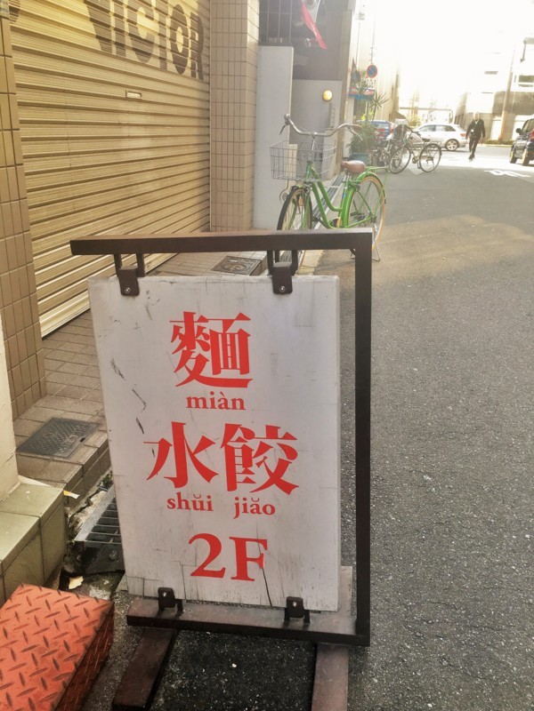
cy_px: 356
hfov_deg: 48.2
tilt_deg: -19.5
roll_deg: -2.7
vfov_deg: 61.7
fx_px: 596
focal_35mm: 29
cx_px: 267
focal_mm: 4.15
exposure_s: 1/60
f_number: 2.2
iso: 25
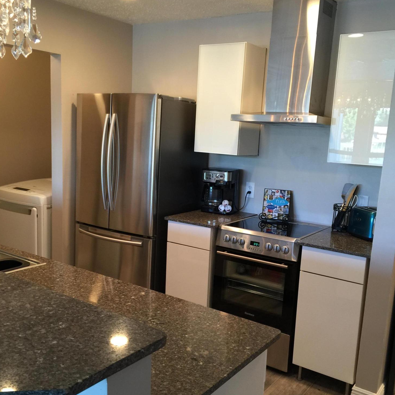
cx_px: 195
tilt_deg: -9.6
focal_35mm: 35
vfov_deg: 47.1
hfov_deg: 47.2
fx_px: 452
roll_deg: -2.7
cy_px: 219
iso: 40
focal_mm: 4.15
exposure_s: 1/15
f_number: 2.2
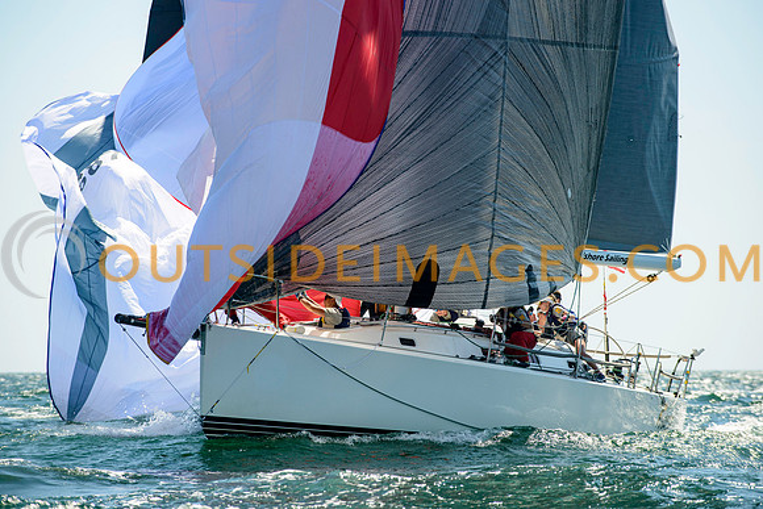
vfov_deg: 6.9
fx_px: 4240
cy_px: 254
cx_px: 382
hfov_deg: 10.3
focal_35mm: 200
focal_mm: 200
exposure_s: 1/1600
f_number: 5.6
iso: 250
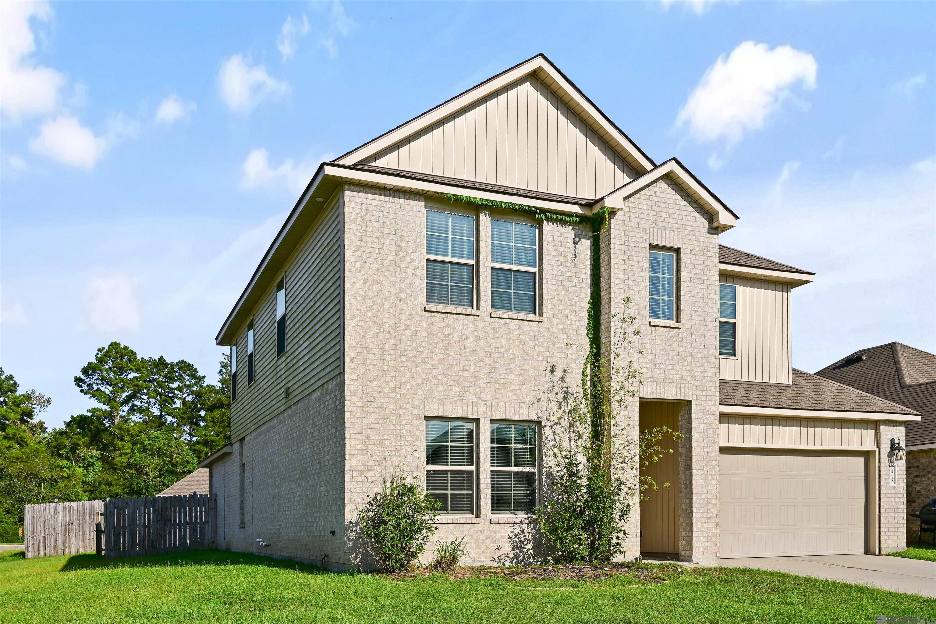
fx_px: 780
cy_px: 312
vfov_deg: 43.6
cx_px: 468
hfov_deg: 61.9
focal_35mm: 30
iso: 200
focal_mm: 30
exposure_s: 1/800
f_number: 10
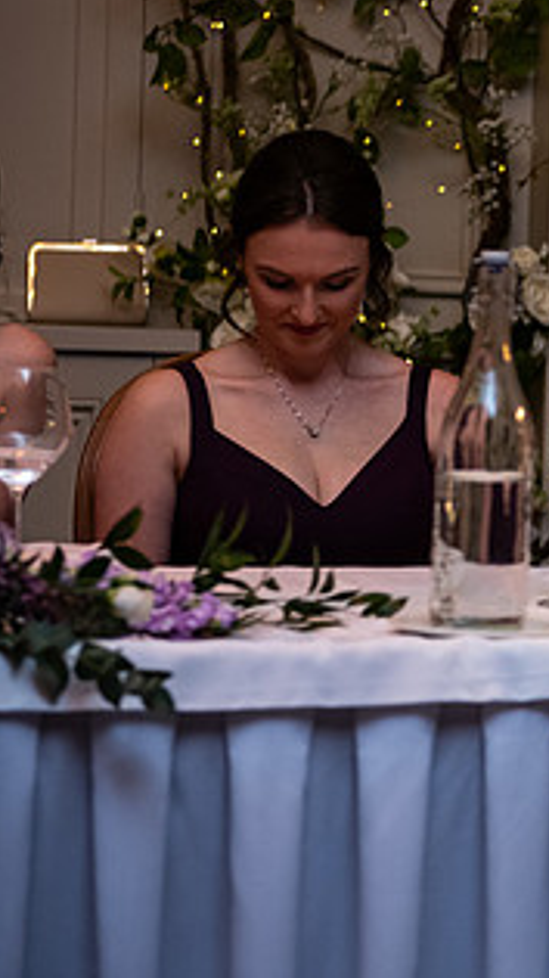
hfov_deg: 8.7
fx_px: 3497
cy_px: 402
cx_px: 872
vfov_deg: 15.9
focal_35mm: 135
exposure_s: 1/160
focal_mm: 70
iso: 1000
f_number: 3.5
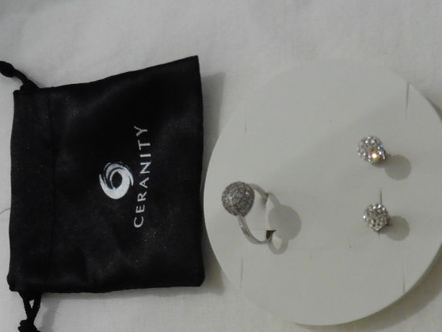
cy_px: 296
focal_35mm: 43
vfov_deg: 32.1
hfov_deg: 41.5
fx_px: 549
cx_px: 368
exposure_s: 1/50
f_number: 3.3
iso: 400
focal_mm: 4.3
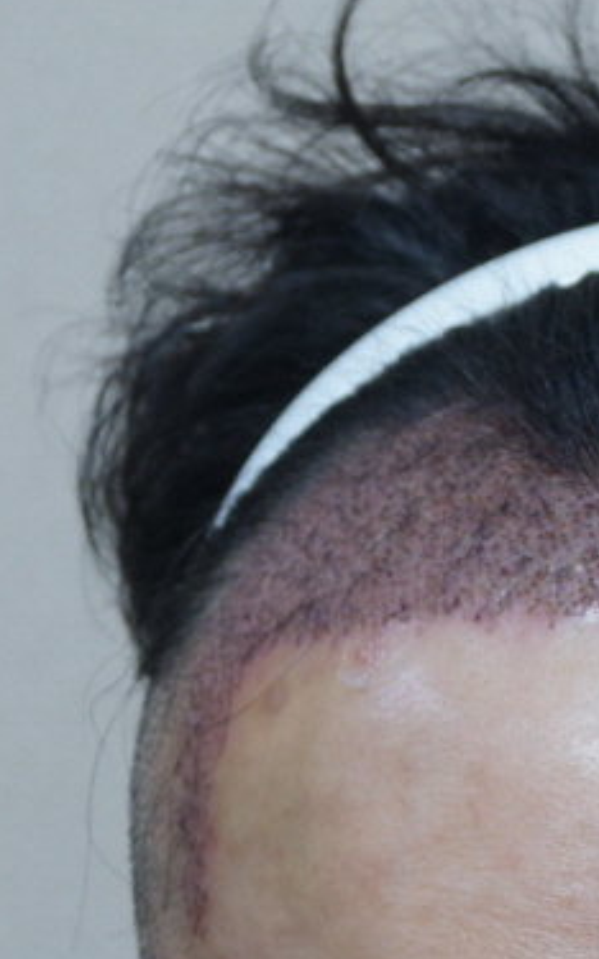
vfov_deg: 18.3
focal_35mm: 114
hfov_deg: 11.2
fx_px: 2983
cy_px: 564
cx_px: 750
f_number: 5
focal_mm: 35
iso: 320
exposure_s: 1/60
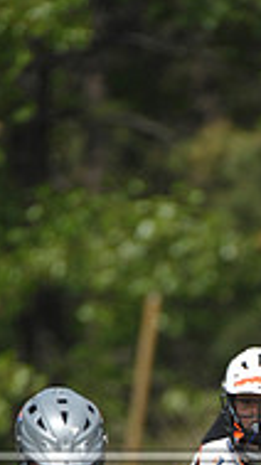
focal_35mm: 1156
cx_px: 308
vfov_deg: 1.9
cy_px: 566
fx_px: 14255
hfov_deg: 1.0
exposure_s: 1/5000
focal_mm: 360
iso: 640
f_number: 4
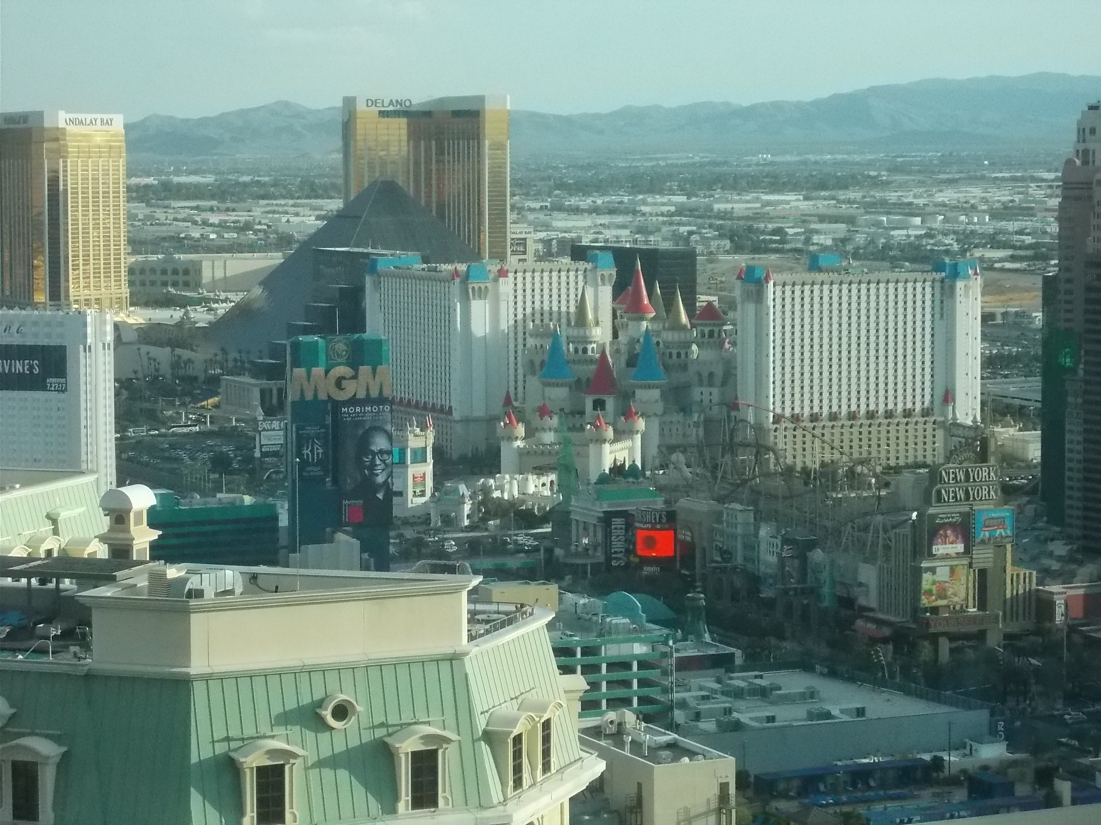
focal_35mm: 99
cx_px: 550
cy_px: 412
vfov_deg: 14.9
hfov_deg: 19.8
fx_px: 3149
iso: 450
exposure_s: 1/250
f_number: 5.5
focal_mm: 17.6
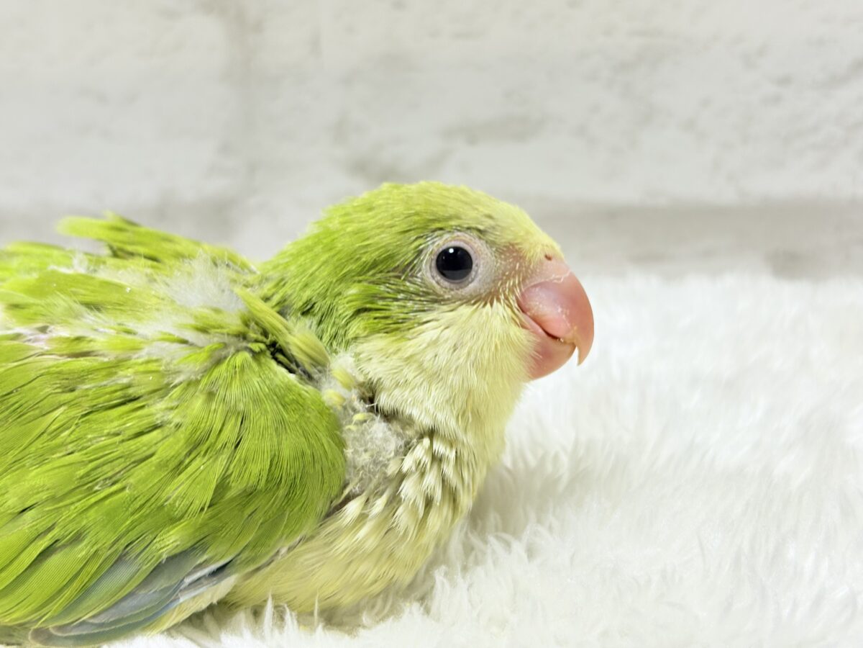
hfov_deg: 36.8
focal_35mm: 52
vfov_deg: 28.0
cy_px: 324
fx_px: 1296
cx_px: 432
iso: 50
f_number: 1.6
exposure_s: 1/50
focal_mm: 5.96
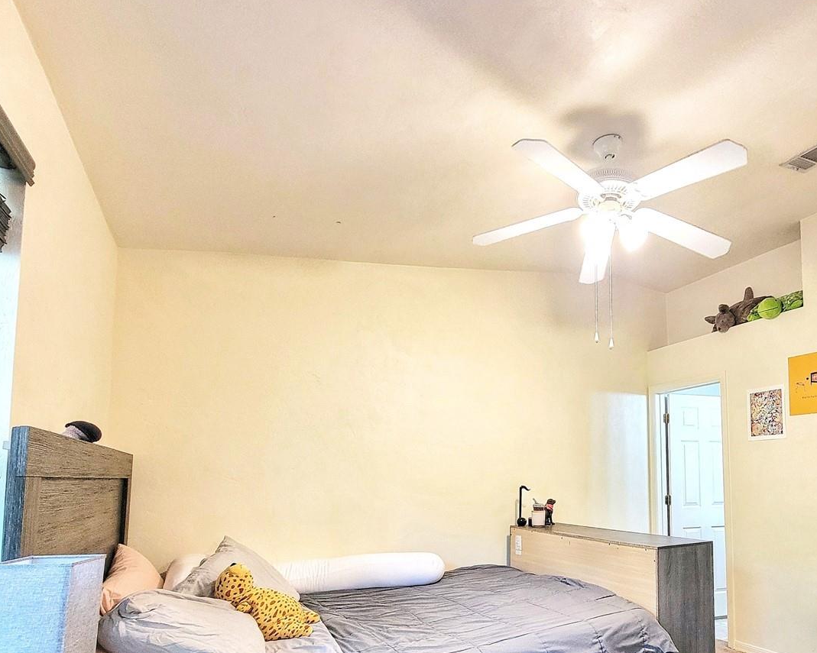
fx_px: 459
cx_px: 571
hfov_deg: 79.4
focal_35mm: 19
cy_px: 438
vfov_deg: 68.8
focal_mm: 2.2
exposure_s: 1/60.2
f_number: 2.2
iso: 320
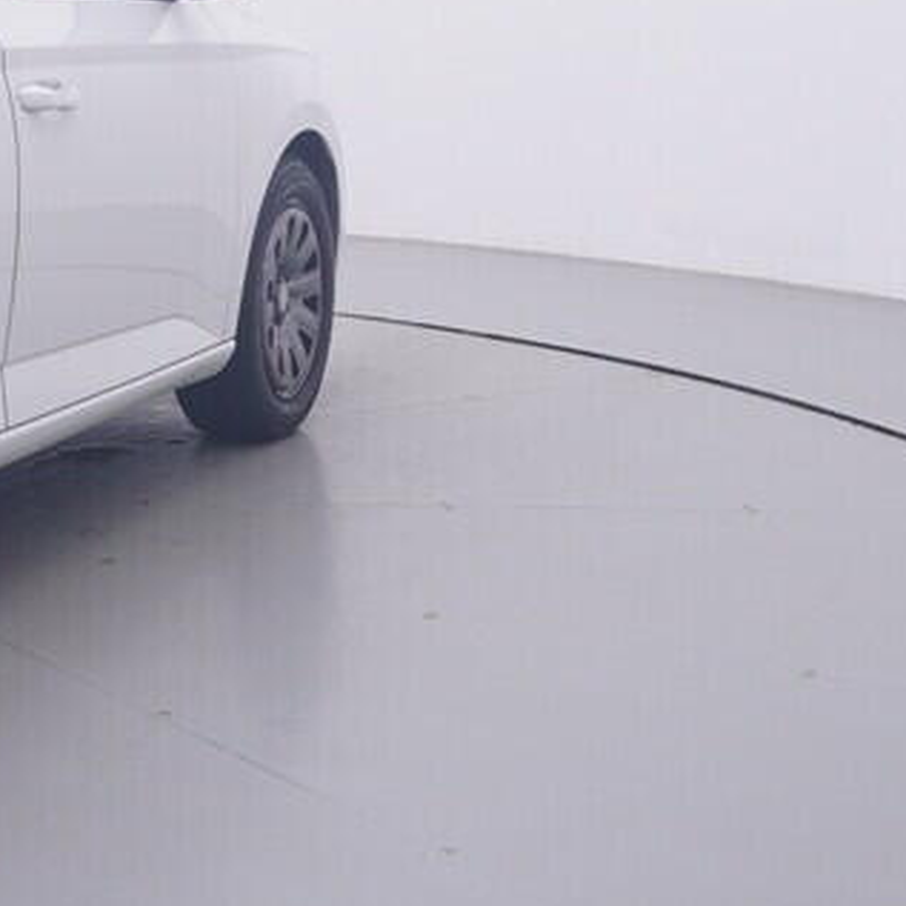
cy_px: -14
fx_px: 2574
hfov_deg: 18.4
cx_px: -309
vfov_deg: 19.4
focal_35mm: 87
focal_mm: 15
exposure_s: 1/80
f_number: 5
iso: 200
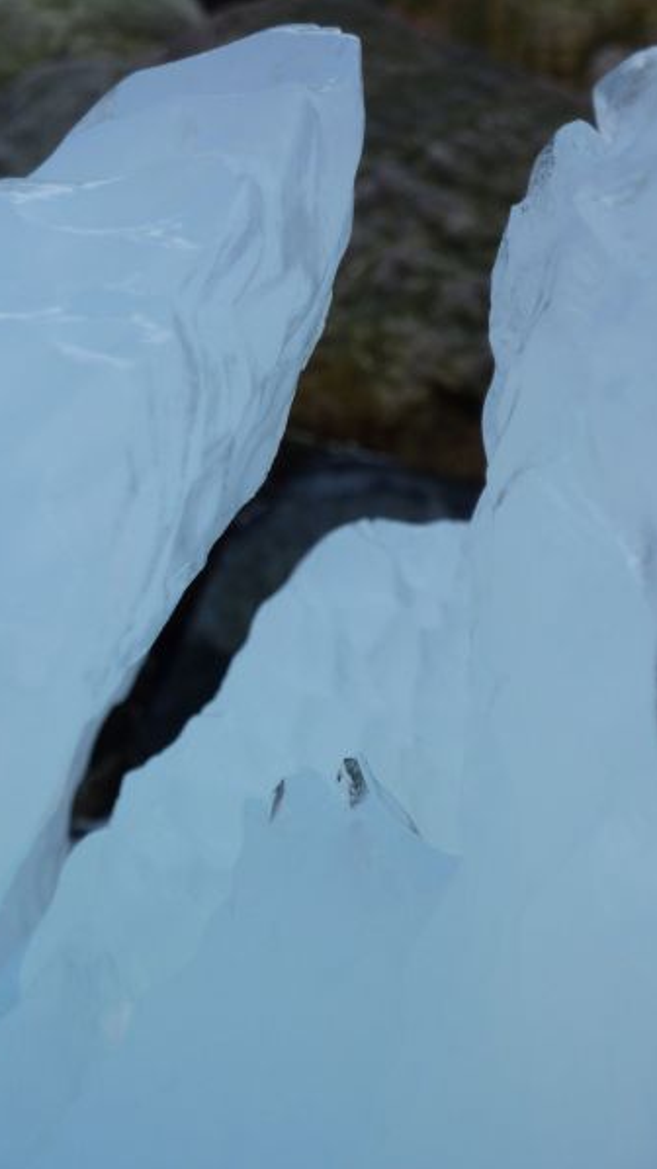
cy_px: 584
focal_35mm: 140
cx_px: 262
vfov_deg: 15.3
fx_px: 4340
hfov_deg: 8.7
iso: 80
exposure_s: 1/400
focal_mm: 21
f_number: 4.4
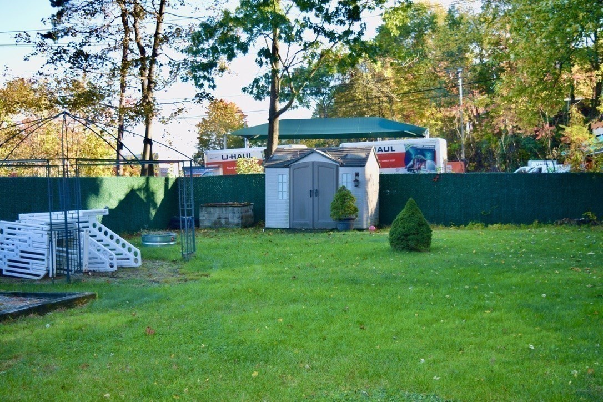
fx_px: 754
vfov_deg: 29.9
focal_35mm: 45
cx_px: 302
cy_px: 201
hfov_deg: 43.6
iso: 200
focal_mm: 30
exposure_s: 1/200
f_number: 4.2
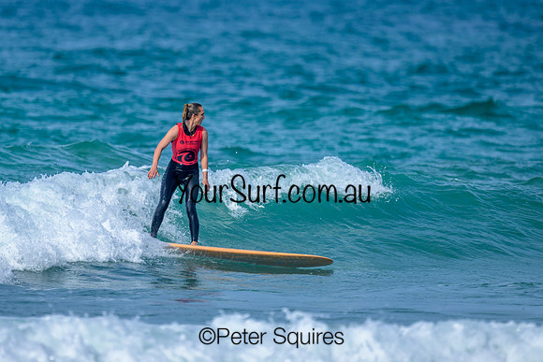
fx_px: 16594
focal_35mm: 1100
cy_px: 125
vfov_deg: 1.3
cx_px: 202
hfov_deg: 1.9
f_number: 6.3
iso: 220
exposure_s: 1/2000
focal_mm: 800
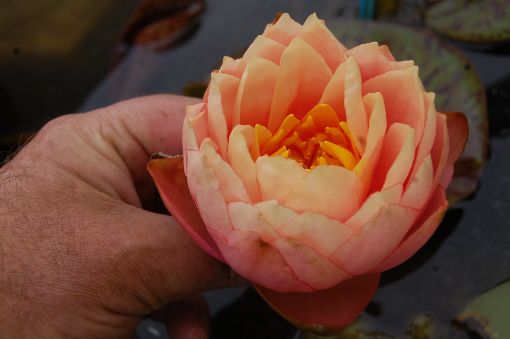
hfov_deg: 35.1
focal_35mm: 57
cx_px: 255
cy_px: 170
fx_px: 807
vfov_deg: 23.7
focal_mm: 38
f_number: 8
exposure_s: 1/250
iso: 200
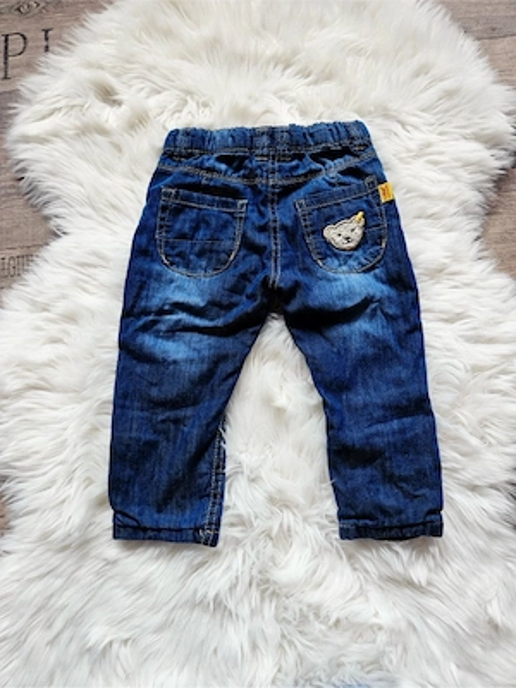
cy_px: 344
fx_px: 457
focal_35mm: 23
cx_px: 258
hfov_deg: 58.9
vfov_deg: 73.9
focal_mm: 5.4
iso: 64
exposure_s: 1/190
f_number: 1.8
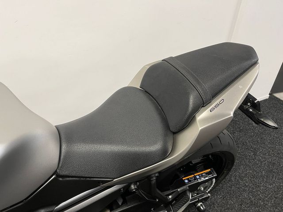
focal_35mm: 26
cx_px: 142
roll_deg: -2.4
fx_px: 213
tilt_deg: -36.7
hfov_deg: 67.3
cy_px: 106
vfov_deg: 53.1
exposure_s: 1/50
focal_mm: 5.1
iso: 125
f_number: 1.6
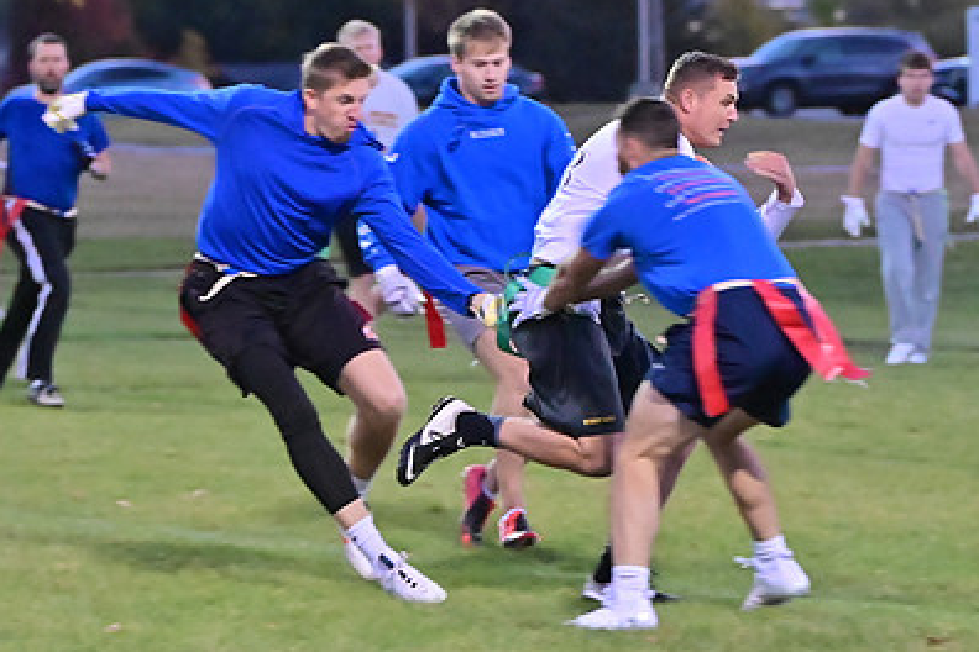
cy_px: 369
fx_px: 6852
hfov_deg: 8.2
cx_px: 655
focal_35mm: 252
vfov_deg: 5.5
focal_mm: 115
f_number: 4
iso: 6400
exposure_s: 1/400
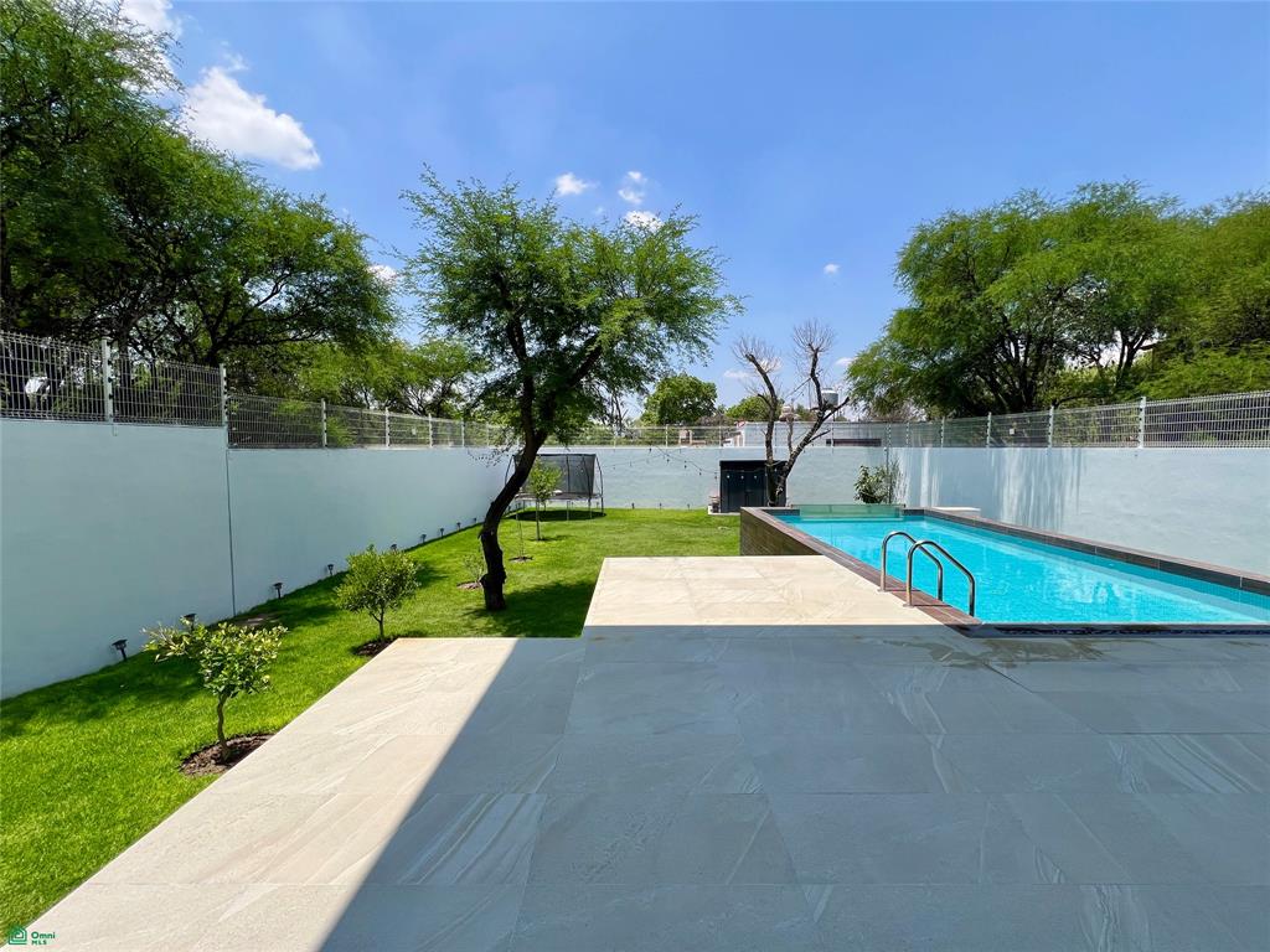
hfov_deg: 106.2
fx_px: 477
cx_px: 635
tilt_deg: -2.9
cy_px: 476
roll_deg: -0.3
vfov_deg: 89.9
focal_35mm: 13
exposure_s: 1/2137
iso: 32
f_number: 1.8
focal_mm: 1.57
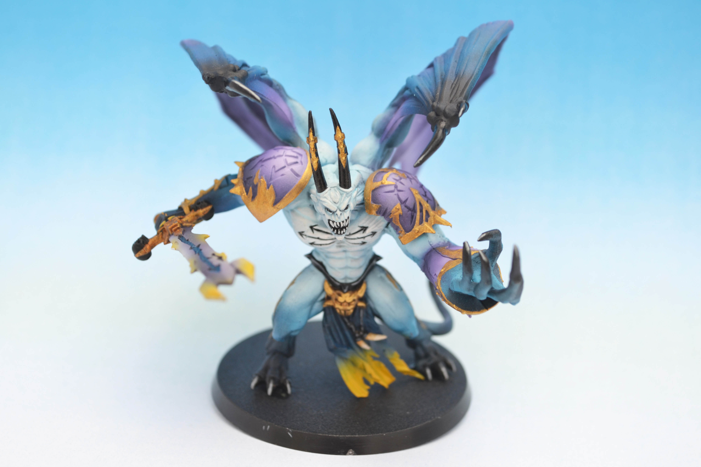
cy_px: 234
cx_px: 350
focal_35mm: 54
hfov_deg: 36.9
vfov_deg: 25.1
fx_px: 1051
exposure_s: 1/60
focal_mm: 36
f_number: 6.3
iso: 100
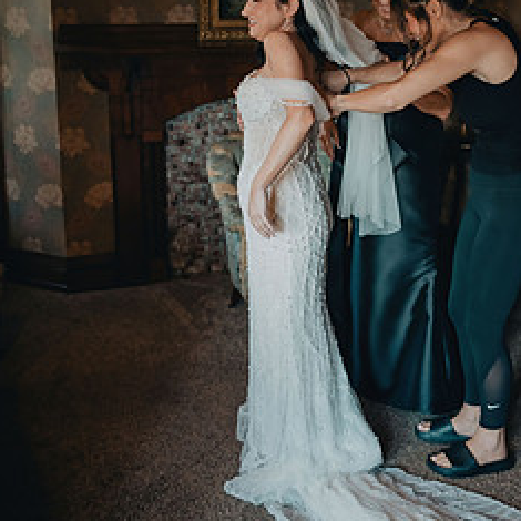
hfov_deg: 32.6
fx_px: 885
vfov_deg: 32.4
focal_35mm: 52
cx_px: 328
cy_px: 151
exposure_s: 1/320
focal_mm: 32
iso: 2000
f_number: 2.8
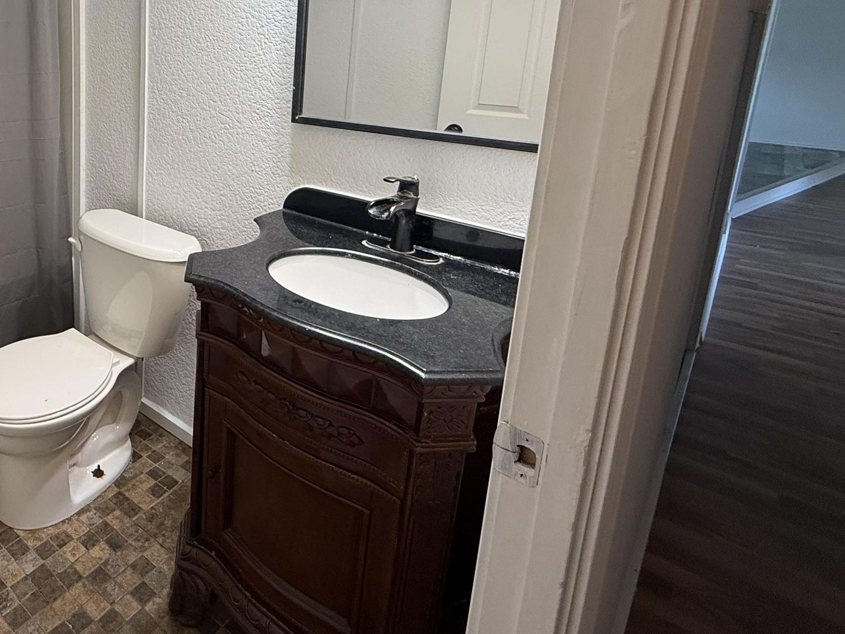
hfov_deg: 61.6
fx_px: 610
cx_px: 131
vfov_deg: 52.2
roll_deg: +0.1
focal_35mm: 25
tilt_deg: -11.3
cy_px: 150
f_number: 2.2
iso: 200
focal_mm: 2.22
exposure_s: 1/120
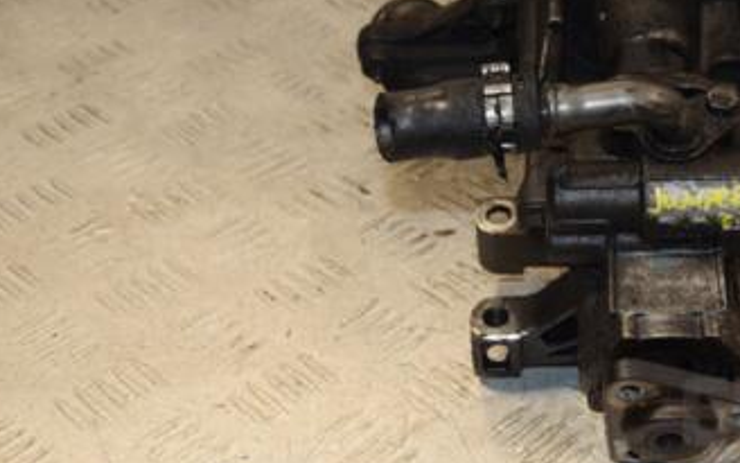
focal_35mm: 84
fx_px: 1694
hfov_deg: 24.1
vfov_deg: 15.5
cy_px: 111
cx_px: 641
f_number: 5.6
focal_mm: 30
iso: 800
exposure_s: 1/200
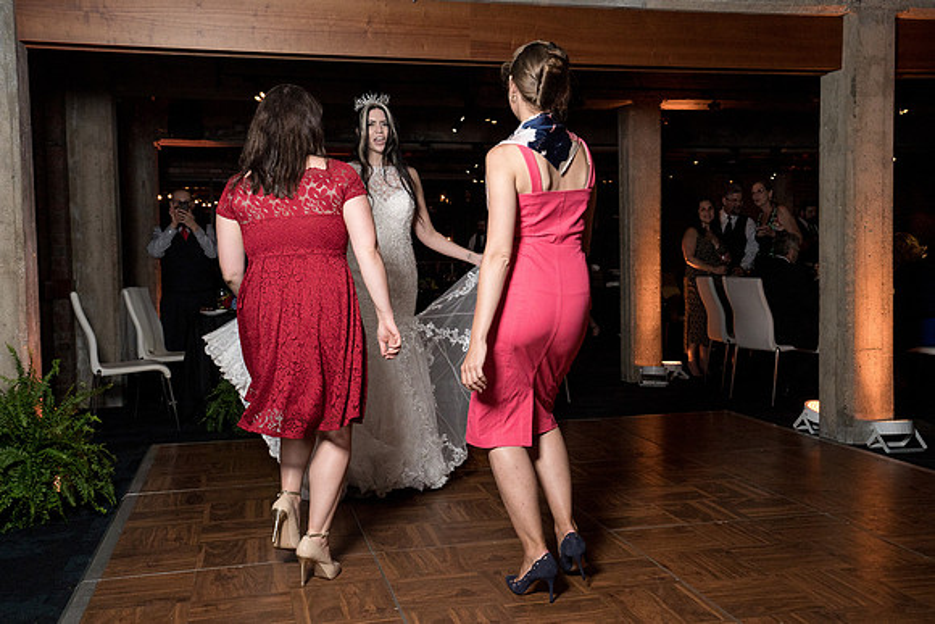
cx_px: 468
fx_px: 941
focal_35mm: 36
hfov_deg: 52.9
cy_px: 312
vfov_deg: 36.7
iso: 2000
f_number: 5.6
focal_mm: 35
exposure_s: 1/200
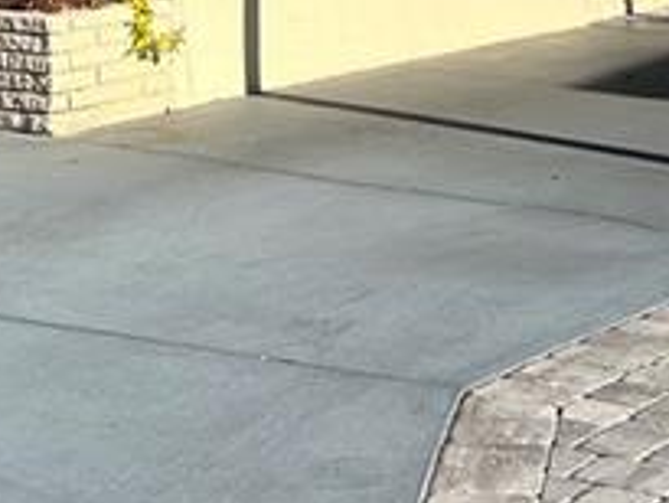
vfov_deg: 10.7
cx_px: 261
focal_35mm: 130
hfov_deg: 15.1
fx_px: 2514
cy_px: -421
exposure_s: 1/4310
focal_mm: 5.1
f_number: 1.6
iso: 50
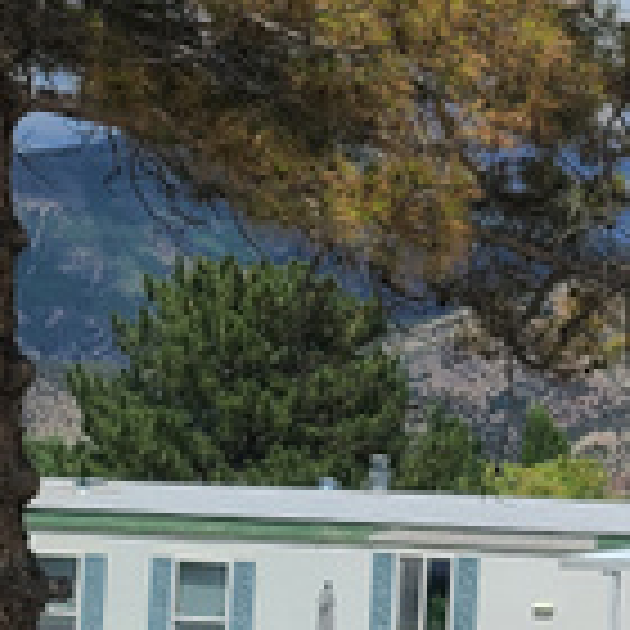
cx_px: 1210
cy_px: 706
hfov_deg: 14.6
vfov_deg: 16.7
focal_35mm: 101
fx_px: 2080
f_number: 1.8
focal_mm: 7
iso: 16
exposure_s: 1/1765
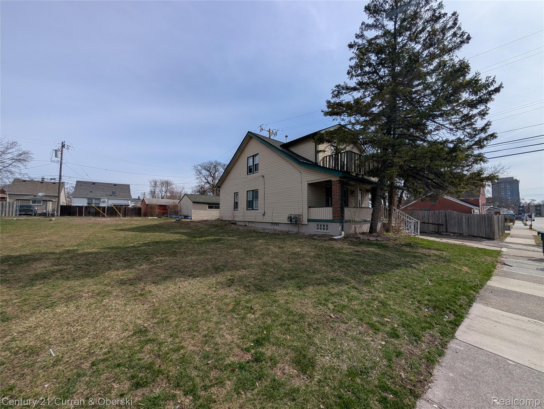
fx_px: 189
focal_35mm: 12
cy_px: 204
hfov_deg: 110.5
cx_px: 272
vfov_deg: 94.6
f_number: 1.7
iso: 58
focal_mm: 2.02
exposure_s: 1/7299
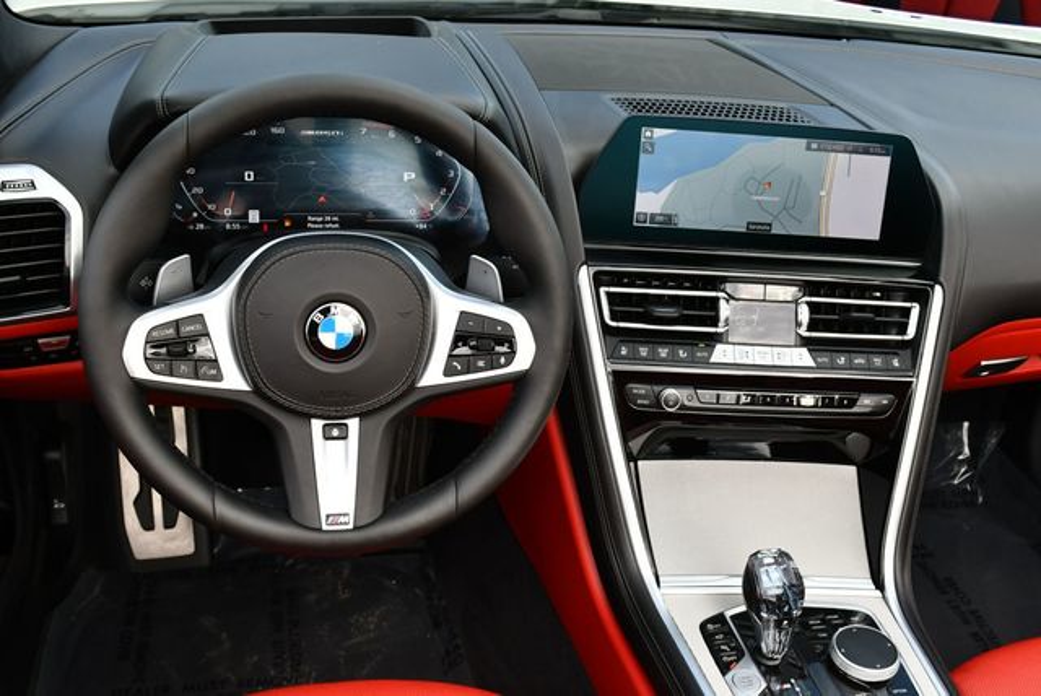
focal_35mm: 36
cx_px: 520
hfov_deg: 53.1
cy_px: 348
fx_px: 1042
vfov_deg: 36.9
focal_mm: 18
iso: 360
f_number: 5.6
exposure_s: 1/250
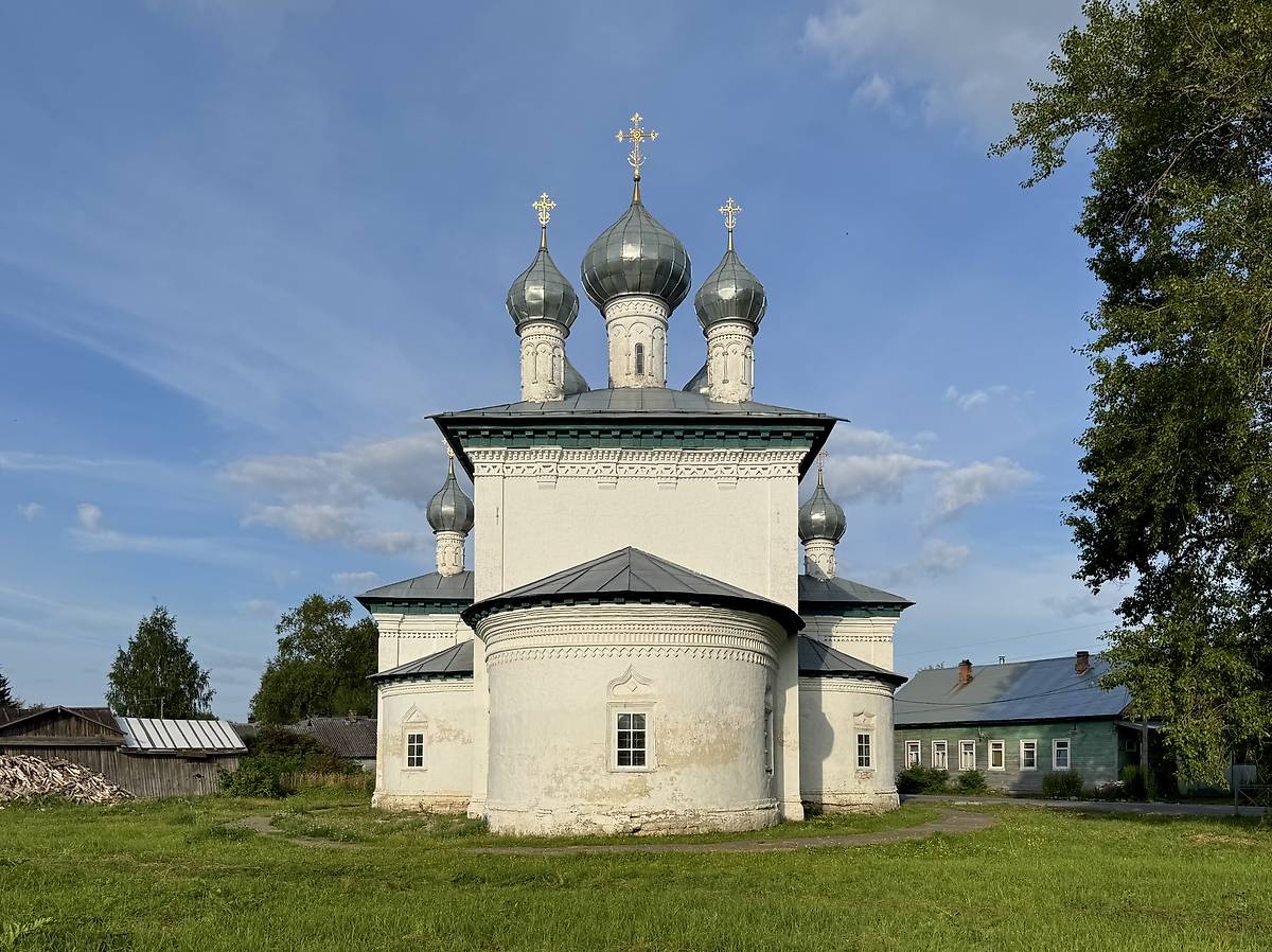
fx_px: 881
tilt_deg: +12.5
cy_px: 476
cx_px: 636
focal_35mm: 24
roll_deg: +0.3
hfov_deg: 71.6
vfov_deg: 56.7
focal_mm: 6.76
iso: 80
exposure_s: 1/5814
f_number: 1.78
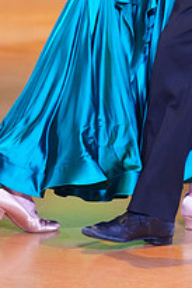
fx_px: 2596
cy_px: -63
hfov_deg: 4.2
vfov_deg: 6.3
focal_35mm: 324
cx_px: 183
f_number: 2.8
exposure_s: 1/400
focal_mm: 115
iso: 5000
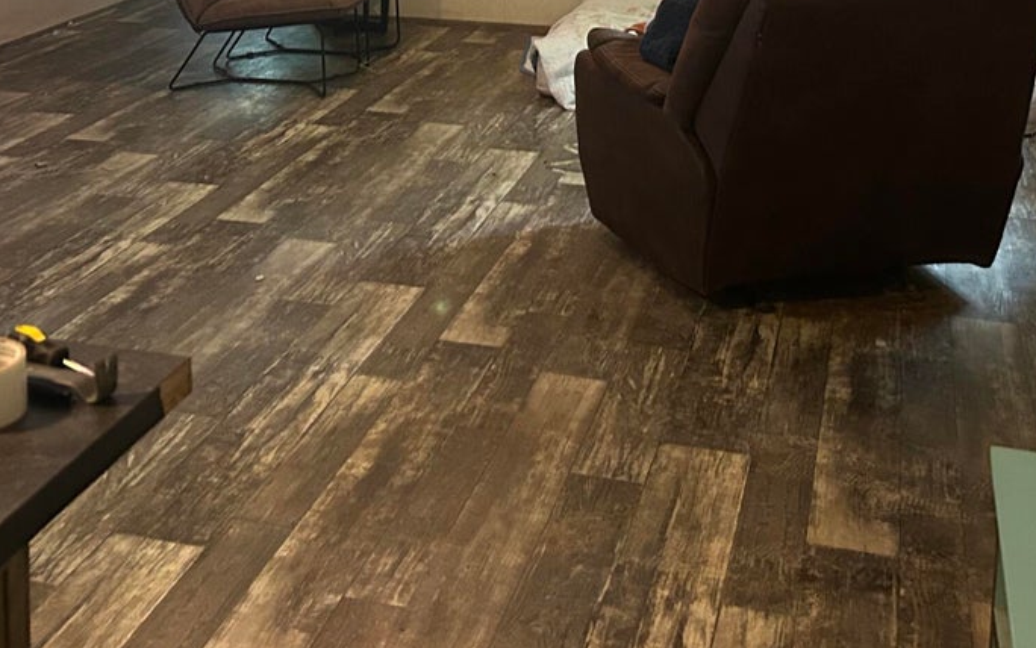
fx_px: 1553
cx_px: 414
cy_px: -97
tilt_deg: -6.4
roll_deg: +0.8
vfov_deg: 22.1
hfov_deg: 36.7
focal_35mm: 55
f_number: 1.5
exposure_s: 1/40
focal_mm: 5.7
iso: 400
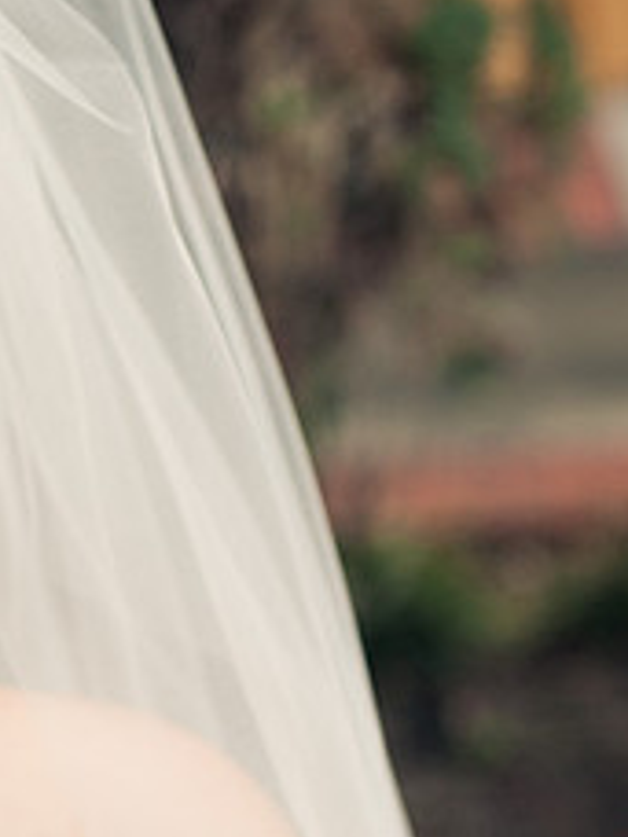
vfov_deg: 16.1
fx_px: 2951
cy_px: 371
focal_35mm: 122
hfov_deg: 11.8
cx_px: -231
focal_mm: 50
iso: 400
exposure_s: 1/640
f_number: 3.5
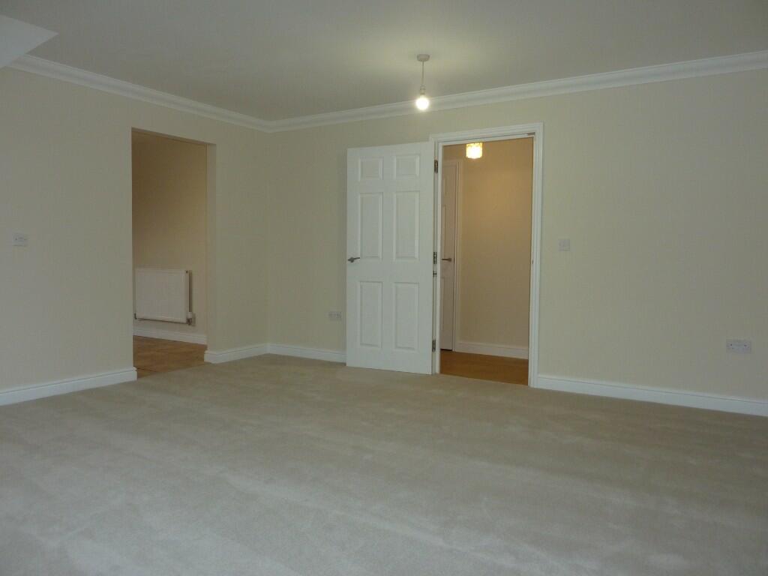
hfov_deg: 69.4
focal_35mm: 25
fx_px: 555
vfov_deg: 54.9
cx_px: 384
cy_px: 288
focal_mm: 4.1
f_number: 3.3
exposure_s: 1/30
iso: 125
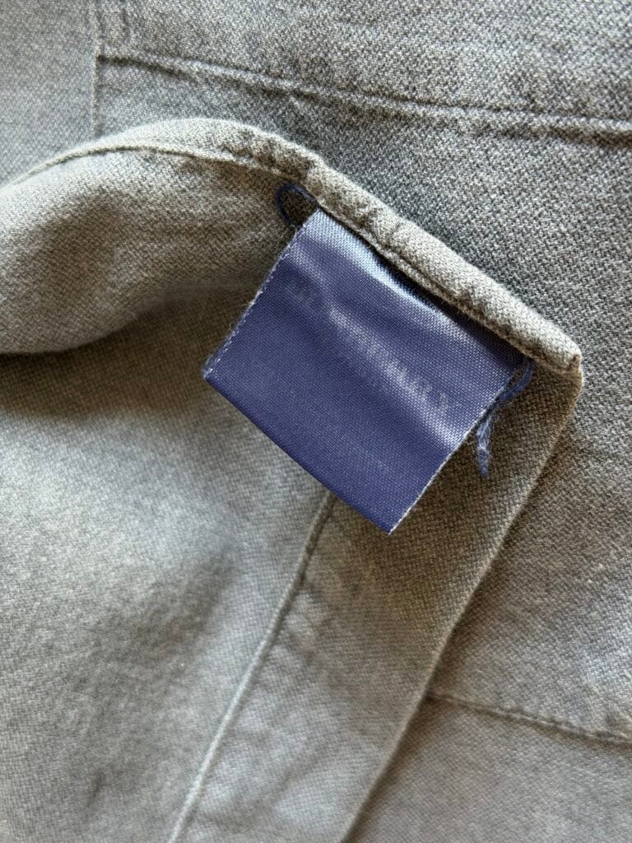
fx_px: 1168
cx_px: 316
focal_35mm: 48
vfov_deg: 39.7
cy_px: 422
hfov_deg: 30.3
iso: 100
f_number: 1.78
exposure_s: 1/60
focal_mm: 6.76
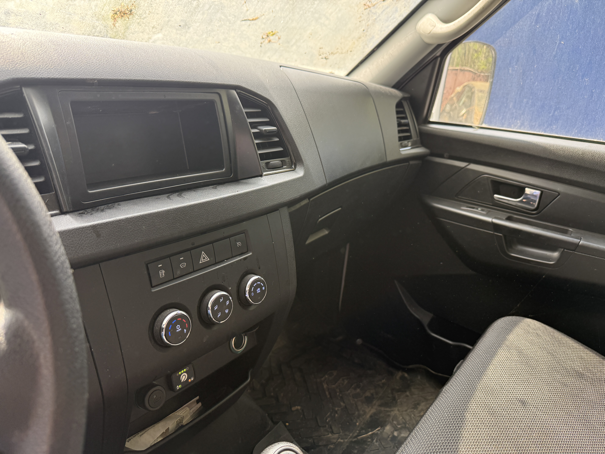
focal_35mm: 24
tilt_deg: -18.9
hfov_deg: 71.6
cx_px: 302
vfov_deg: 56.8
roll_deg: -7.5
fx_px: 419
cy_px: 227
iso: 100
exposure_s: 1/243
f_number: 1.78
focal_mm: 6.76
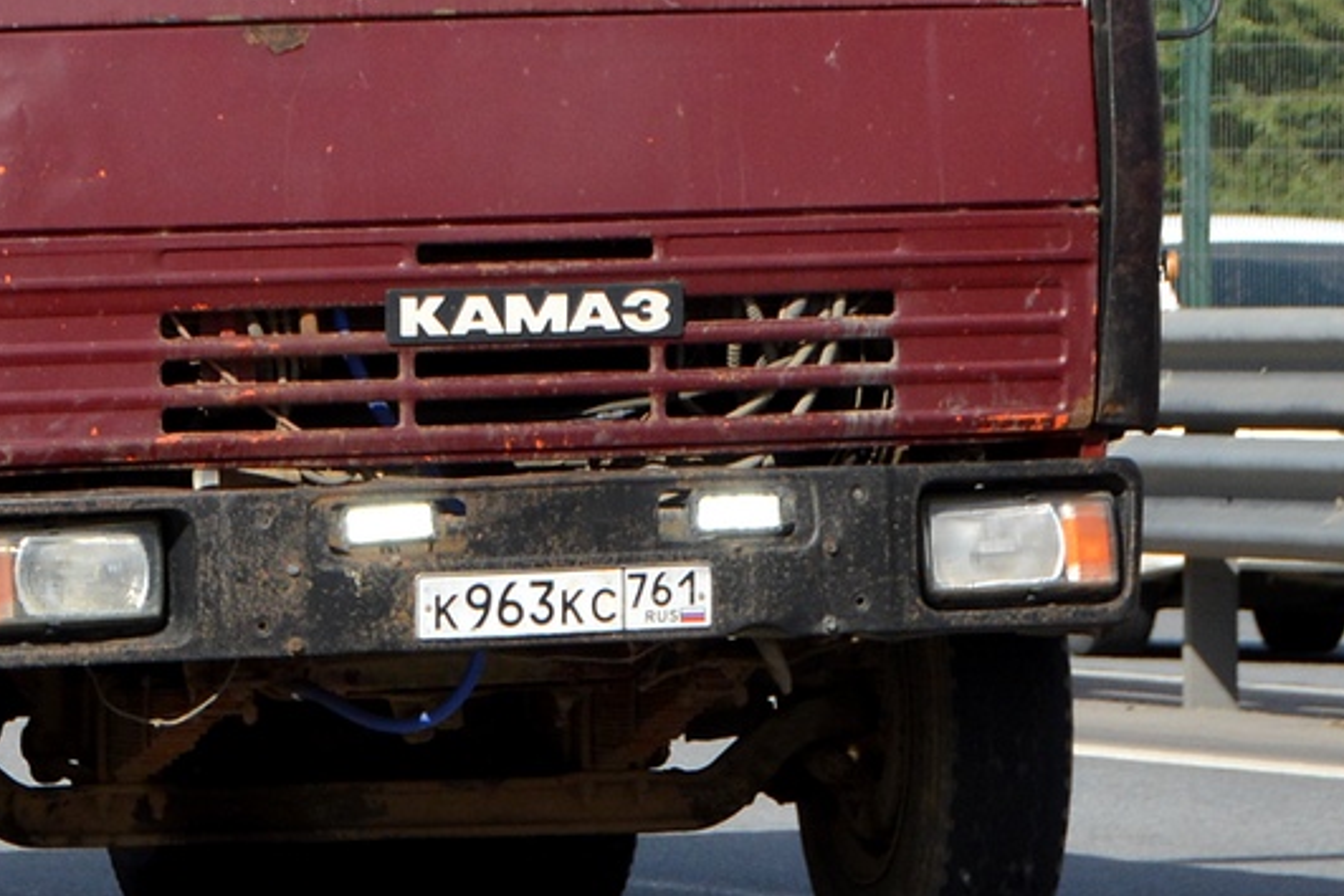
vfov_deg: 3.4
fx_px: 14942
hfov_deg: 5.1
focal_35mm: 400
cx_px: 316
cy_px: -46
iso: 400
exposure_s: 1/1600
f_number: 7.1
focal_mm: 105
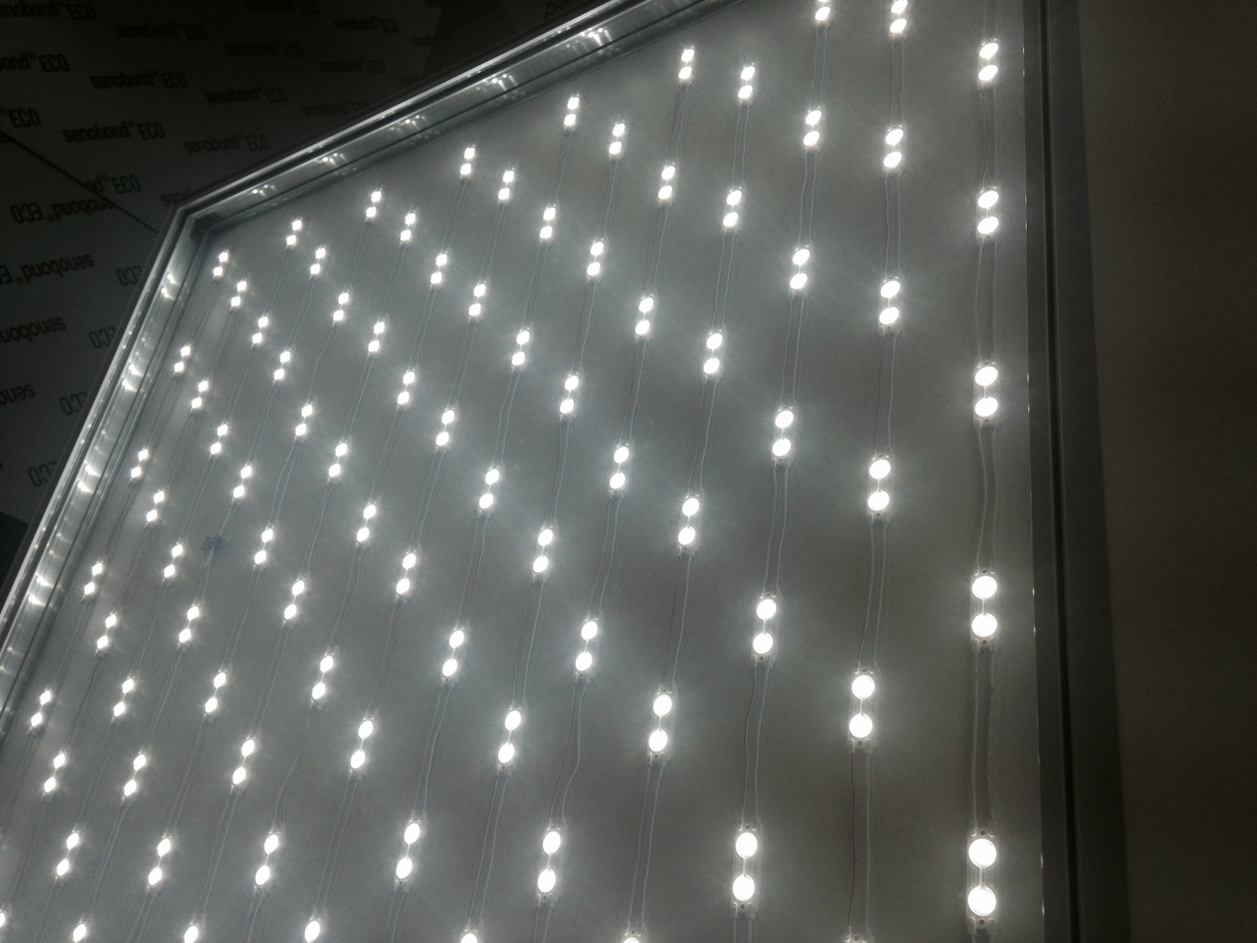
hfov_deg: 55.4
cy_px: 472
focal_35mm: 33
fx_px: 1198
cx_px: 628
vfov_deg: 42.9
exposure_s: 1/238
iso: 50
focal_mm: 4.12
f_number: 2.4
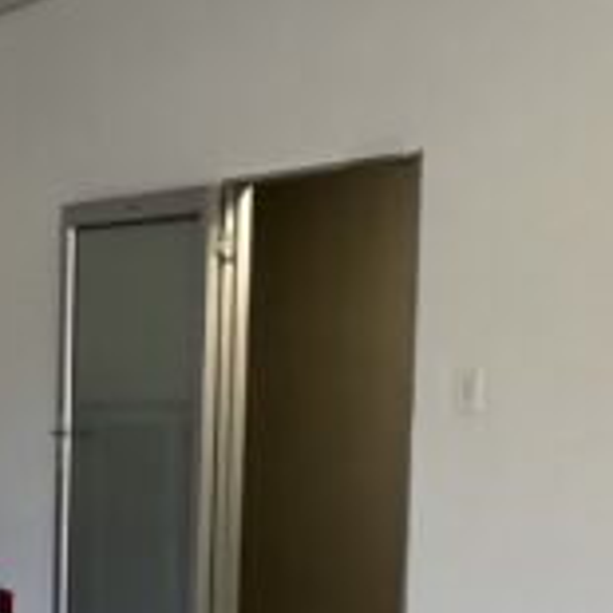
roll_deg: +1.0
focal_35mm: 82
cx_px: -617
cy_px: 431
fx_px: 1643
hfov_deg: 16.2
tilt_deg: -1.4
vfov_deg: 21.0
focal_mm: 2.22
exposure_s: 1/100
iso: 200
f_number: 2.2
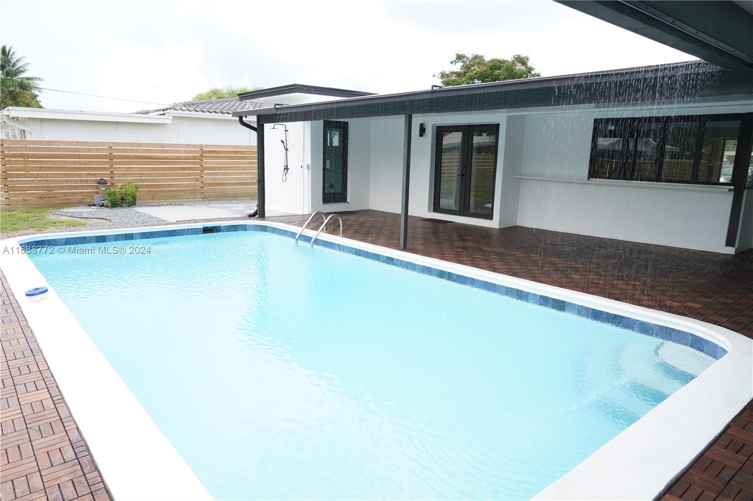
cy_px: 250
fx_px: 502
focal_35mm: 24
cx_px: 376
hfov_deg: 73.8
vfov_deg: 53.1
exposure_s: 1/100
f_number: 6.3
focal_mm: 24
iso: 100
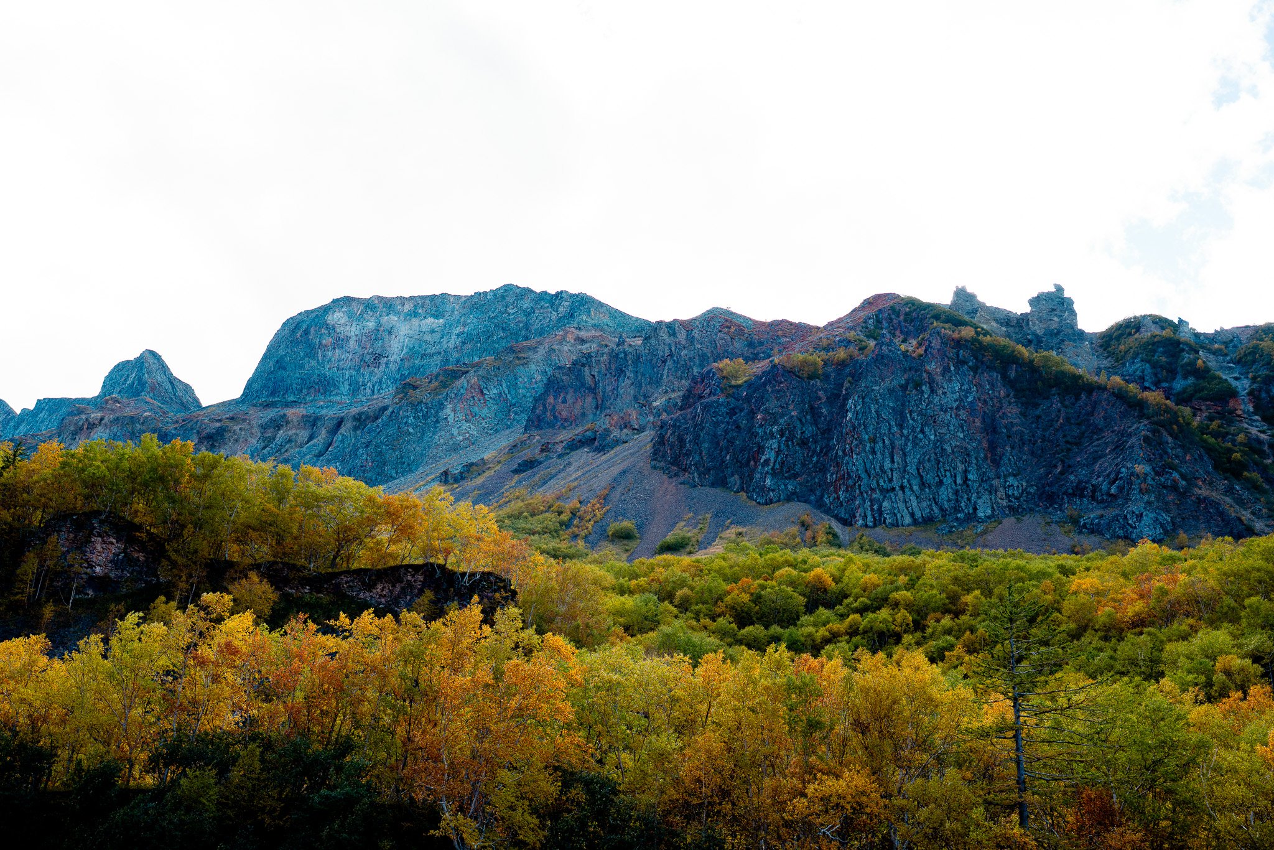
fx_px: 1203
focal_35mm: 34
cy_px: 425
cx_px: 637
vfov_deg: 38.9
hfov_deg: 55.8
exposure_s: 1/100
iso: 100
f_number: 5
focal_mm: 34
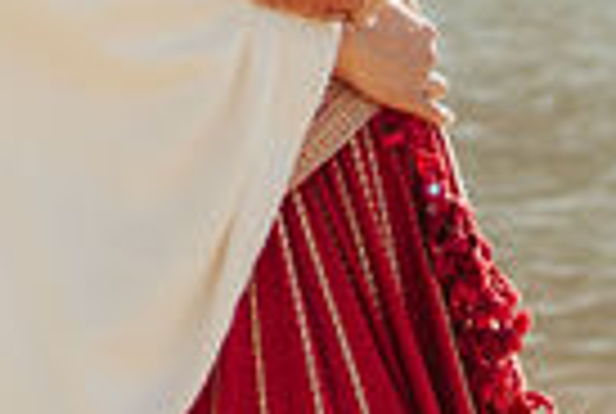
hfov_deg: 12.5
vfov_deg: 8.0
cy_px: -448
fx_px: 2795
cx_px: 157
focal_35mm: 163
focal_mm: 35
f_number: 1.4
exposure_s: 1/5000
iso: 160
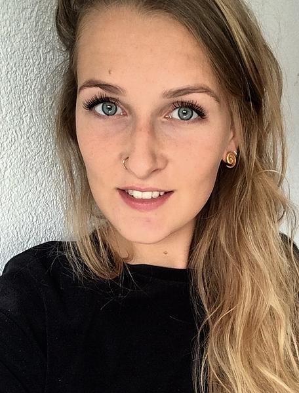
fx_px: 354
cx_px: 150
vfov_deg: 58.1
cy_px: 196
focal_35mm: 31
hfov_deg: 45.8
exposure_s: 1/50
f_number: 2.4
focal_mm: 2.15
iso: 50
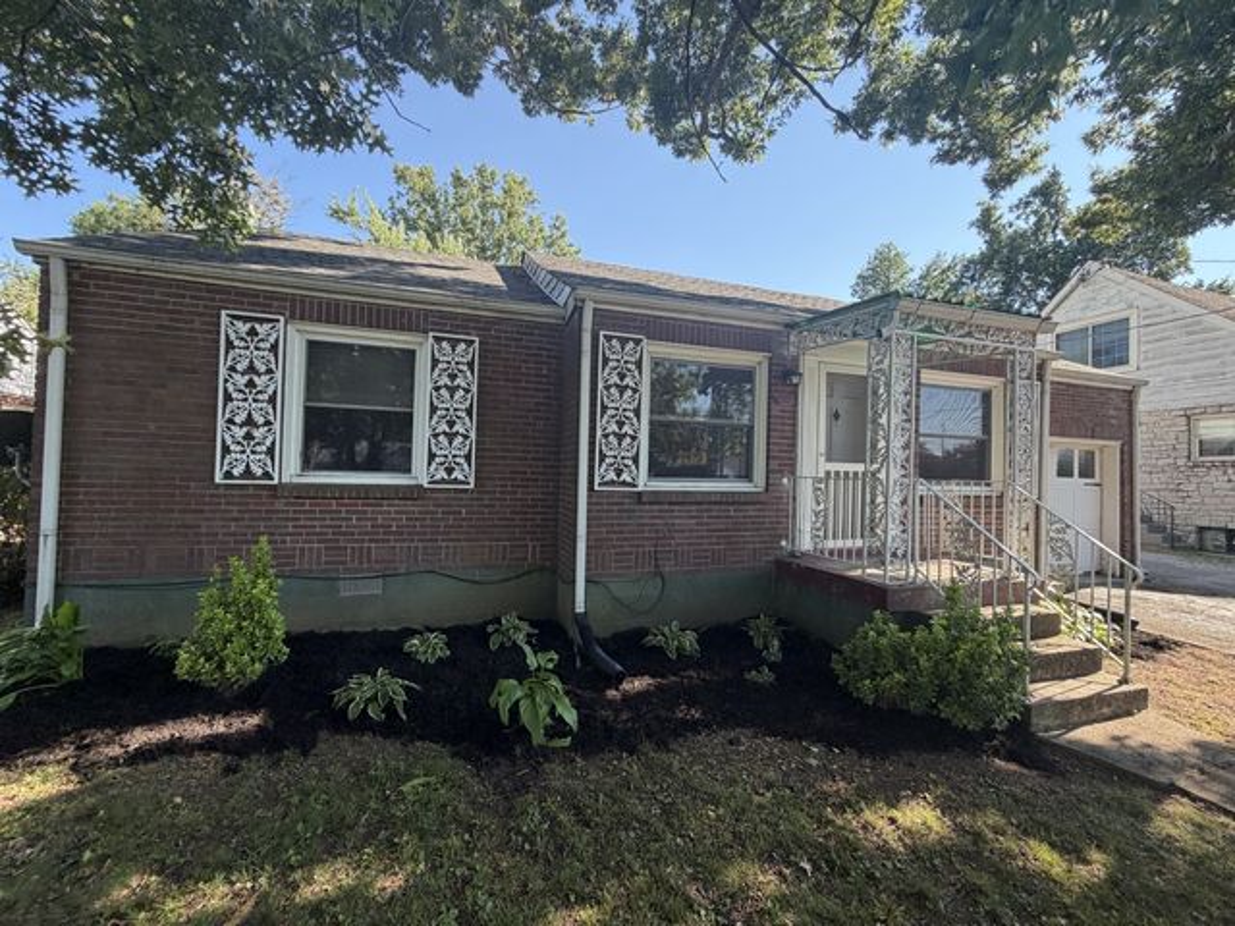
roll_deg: -1.7
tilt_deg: +2.0
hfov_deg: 102.1
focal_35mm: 14
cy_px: 463
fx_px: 499
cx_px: 618
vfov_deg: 85.7
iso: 50
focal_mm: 2.22
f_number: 2.2
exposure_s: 1/234
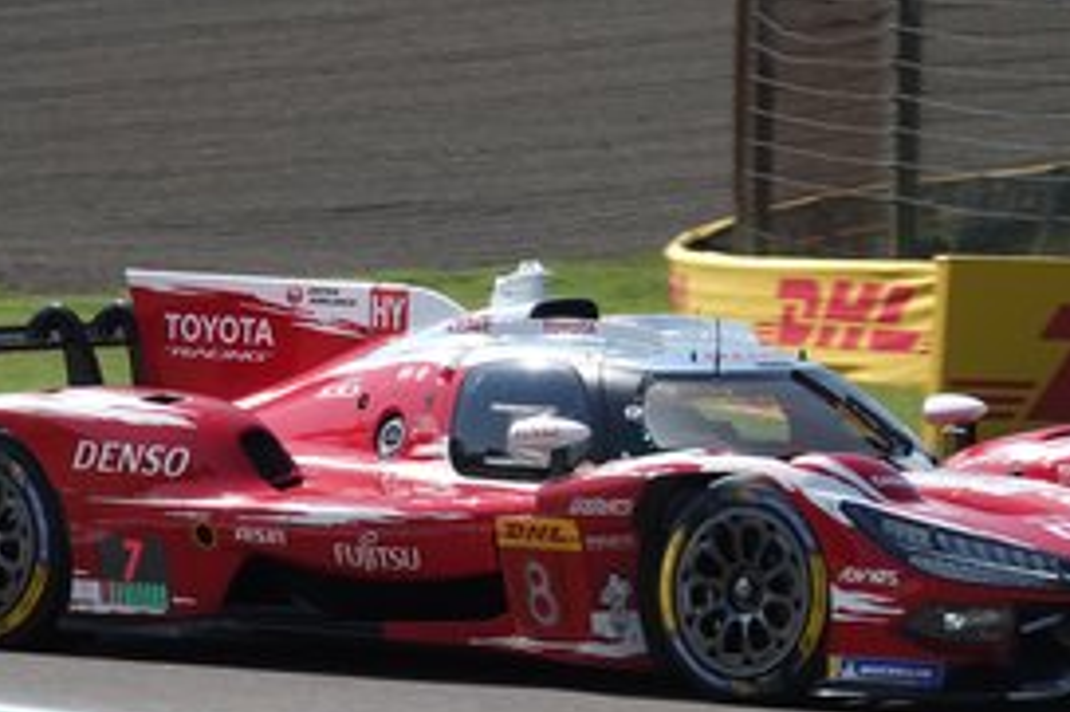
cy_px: 511
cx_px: 673
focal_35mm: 354
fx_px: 10515
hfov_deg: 5.8
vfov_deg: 3.9
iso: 100
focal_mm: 78.39
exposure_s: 1/1000
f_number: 4
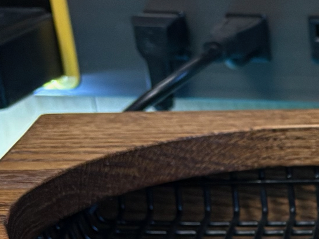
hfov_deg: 13.0
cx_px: 591
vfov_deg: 10.2
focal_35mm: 136
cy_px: 444
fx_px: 1253
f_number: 1.6
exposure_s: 1/60
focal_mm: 5.96
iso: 125
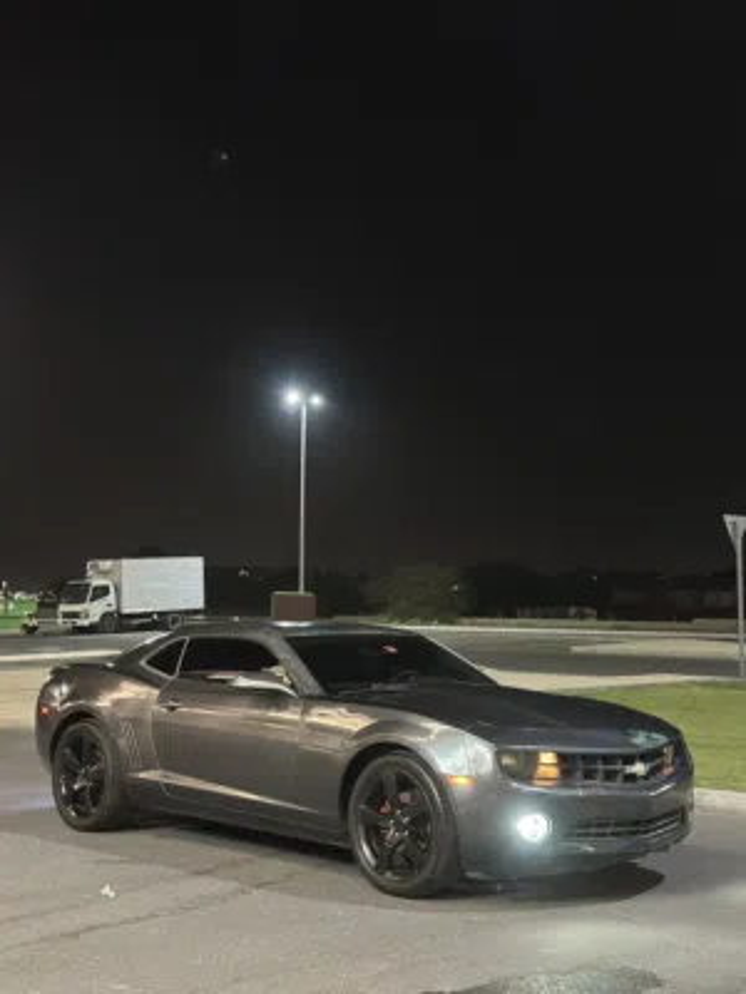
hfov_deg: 30.3
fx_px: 1379
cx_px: 373
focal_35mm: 48
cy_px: 497
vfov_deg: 39.7
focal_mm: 6.86
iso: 500
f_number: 1.78
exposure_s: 1/33
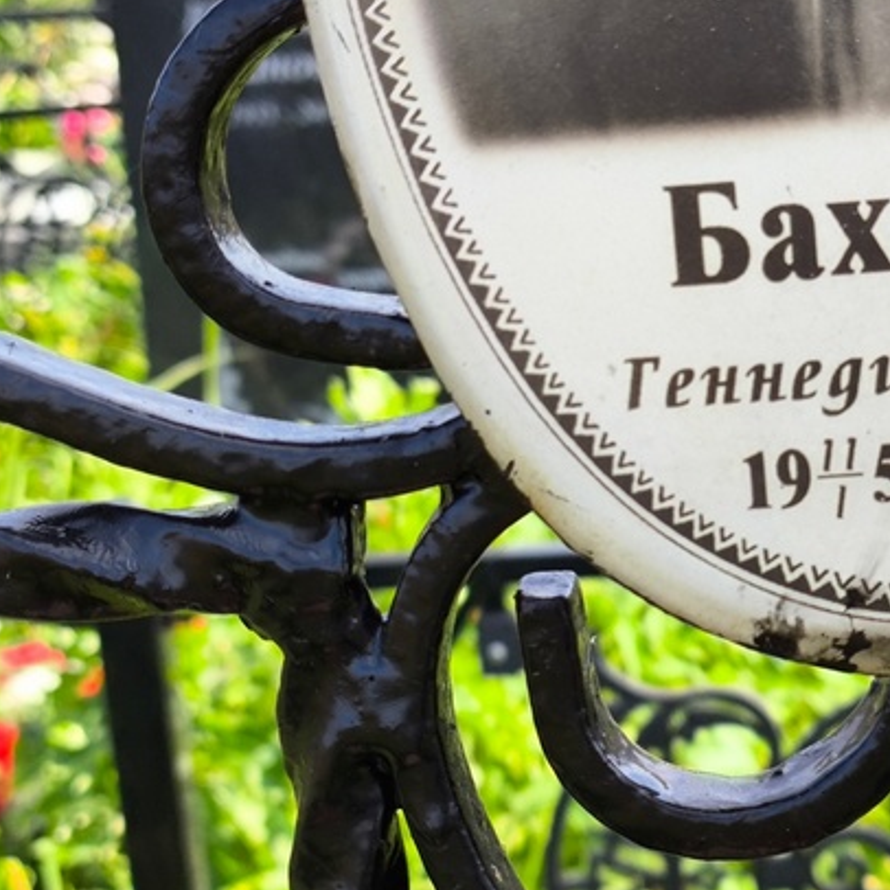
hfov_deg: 19.8
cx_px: 665
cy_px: 460
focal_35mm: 87
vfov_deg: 19.9
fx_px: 2531
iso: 50
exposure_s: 1/328
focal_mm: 4.71
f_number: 1.7
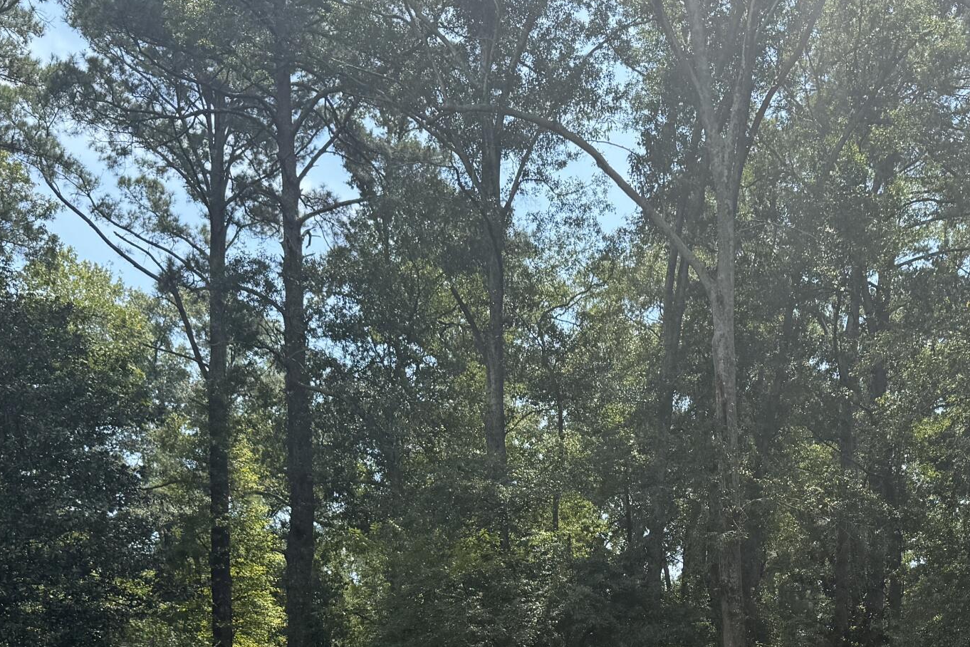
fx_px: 1482
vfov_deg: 22.9
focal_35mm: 55
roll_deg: -0.5
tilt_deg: +1.8
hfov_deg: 36.0
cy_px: 749
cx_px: 617
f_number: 1.78
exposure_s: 1/1901
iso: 80
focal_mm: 6.76
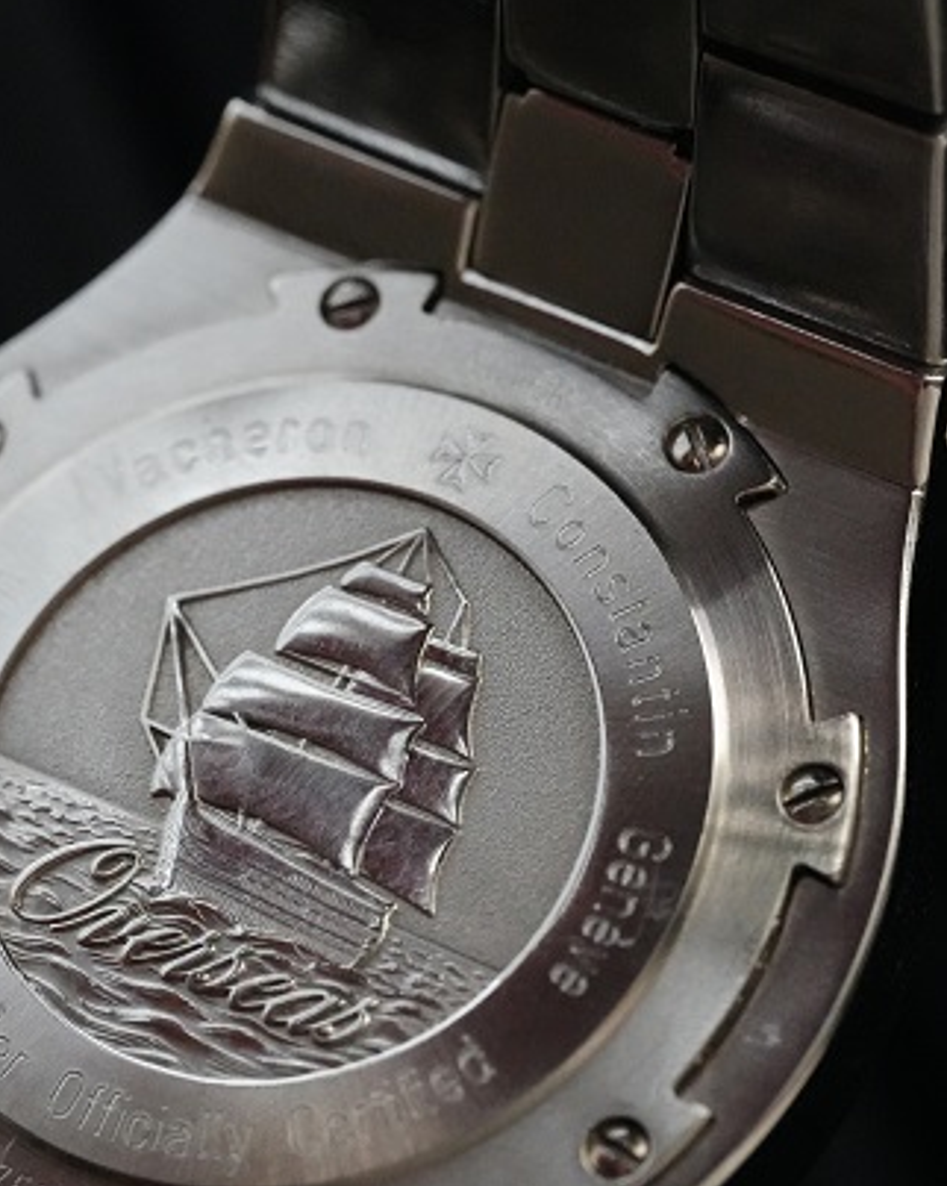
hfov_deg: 9.1
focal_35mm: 169
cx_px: 296
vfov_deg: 11.4
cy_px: 805
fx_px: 5925
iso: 12800
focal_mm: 105
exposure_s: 1/250
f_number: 8
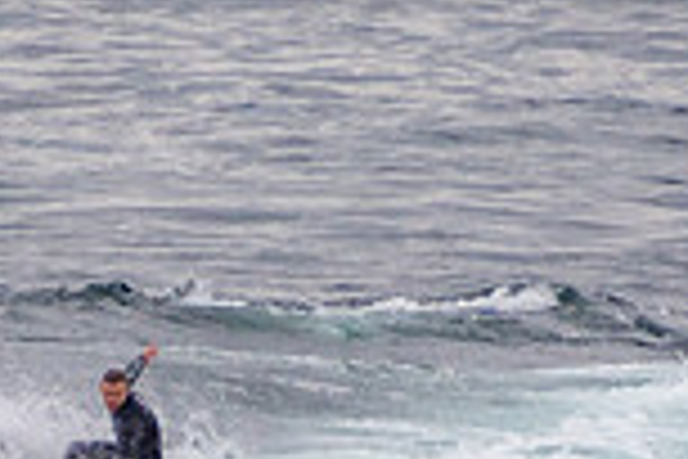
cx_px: 261
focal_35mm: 2274
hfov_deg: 0.9
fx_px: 43455
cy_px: 542
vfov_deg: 0.6
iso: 1250
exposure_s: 1/250
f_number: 5.6
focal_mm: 400
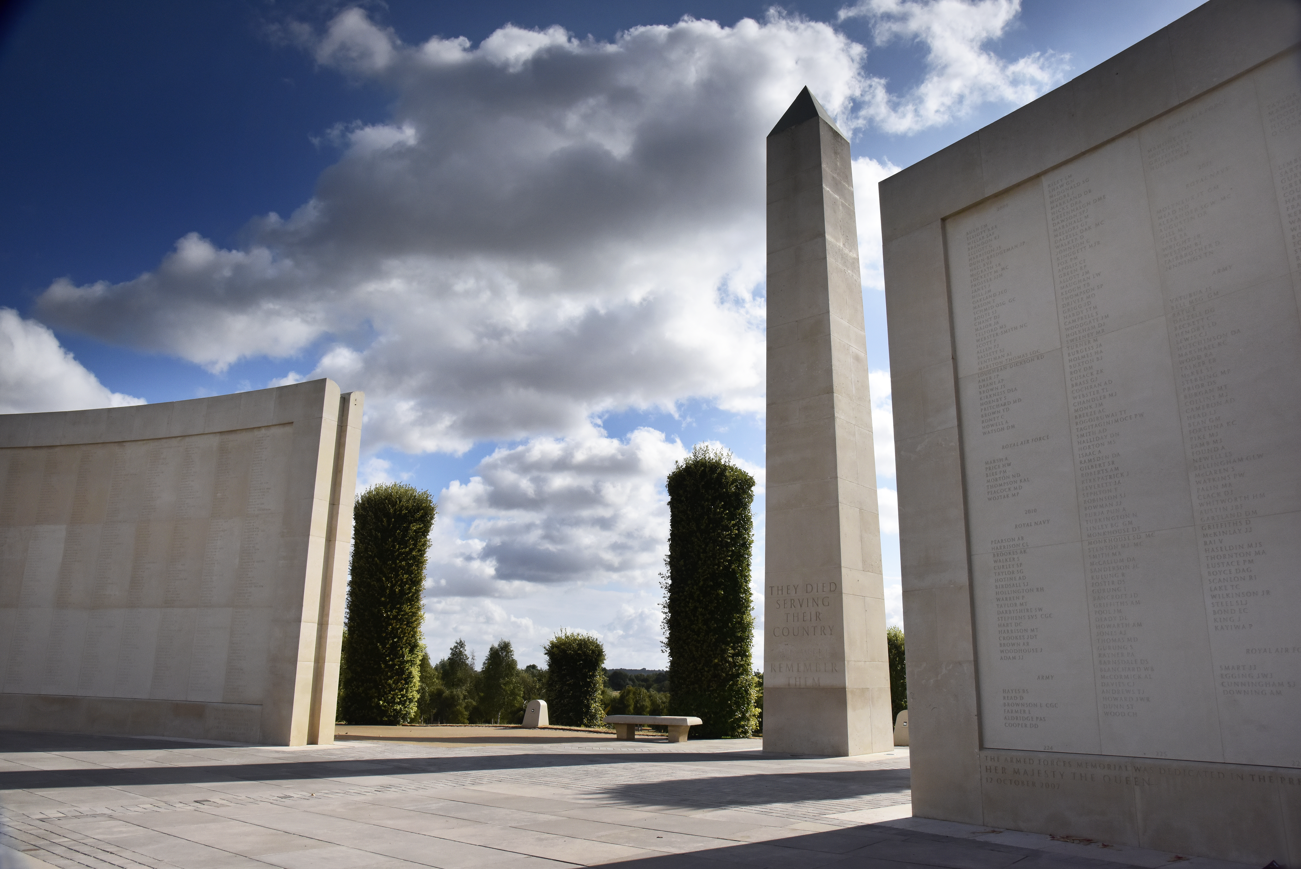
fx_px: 868
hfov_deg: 73.7
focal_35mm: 24
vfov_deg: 53.2
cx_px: 650
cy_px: 434
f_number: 16
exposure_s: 1/1000
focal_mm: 24
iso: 800
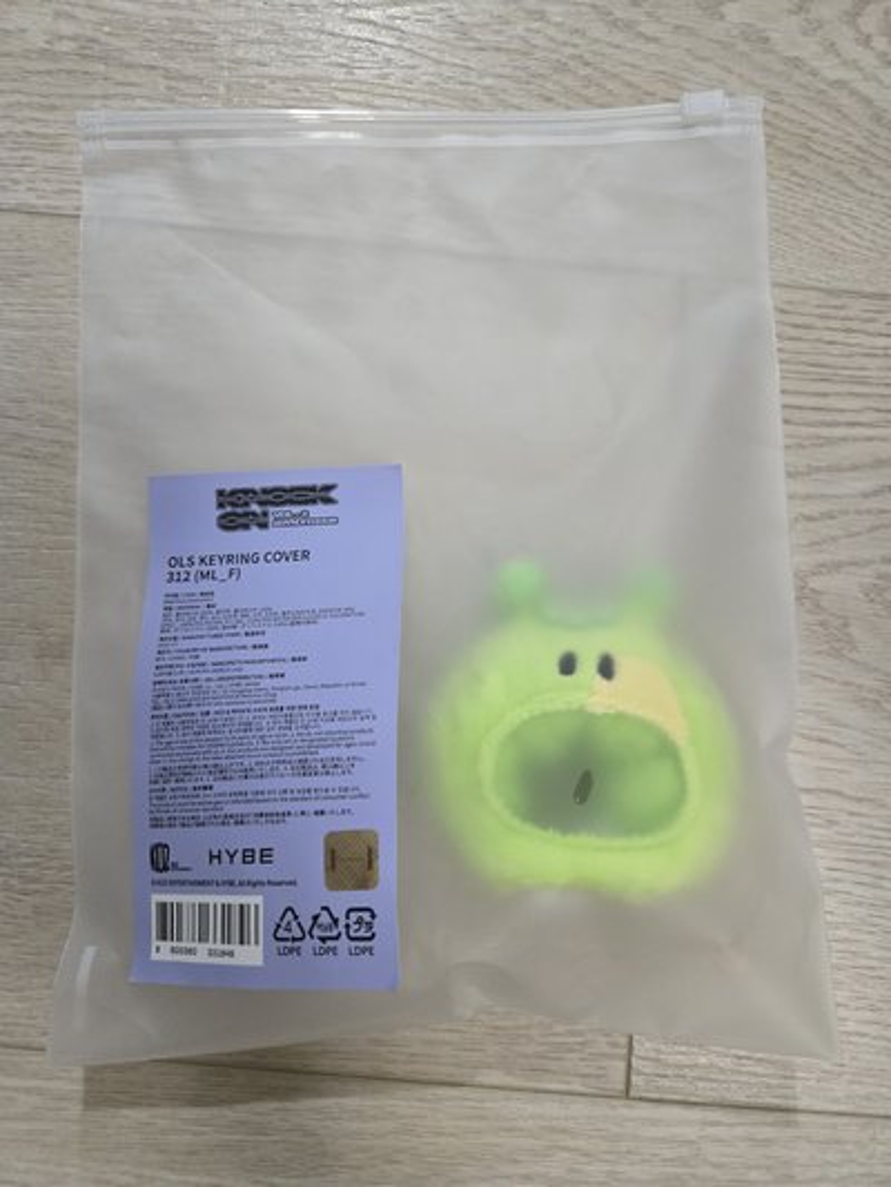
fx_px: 789
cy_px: 594
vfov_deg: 73.9
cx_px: 446
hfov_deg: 58.9
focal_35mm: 23
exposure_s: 1/120
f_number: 1.8
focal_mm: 5.4
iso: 800
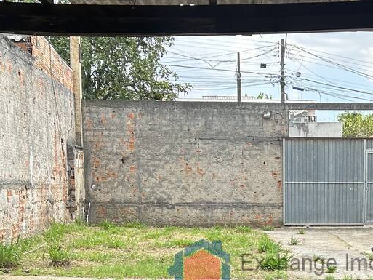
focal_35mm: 73
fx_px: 787
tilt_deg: -6.7
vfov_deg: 19.7
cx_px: 293
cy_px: 271
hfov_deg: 26.2
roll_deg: +0.9
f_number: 1.5
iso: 50
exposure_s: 1/1079
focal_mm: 5.7
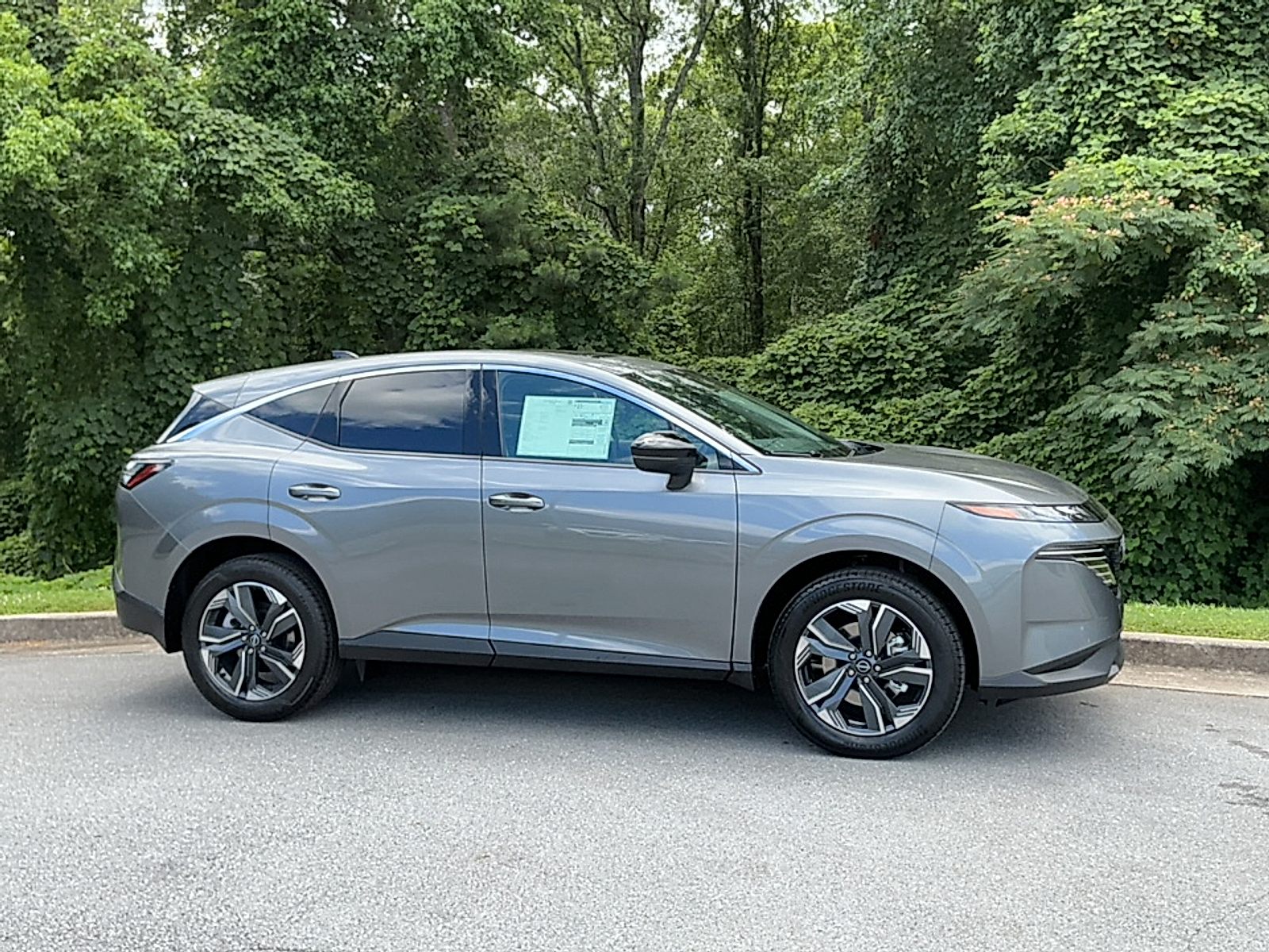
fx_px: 1063
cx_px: 634
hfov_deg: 61.7
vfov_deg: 48.2
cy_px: 476
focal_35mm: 29
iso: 25
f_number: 1.8
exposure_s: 1/461
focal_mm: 3
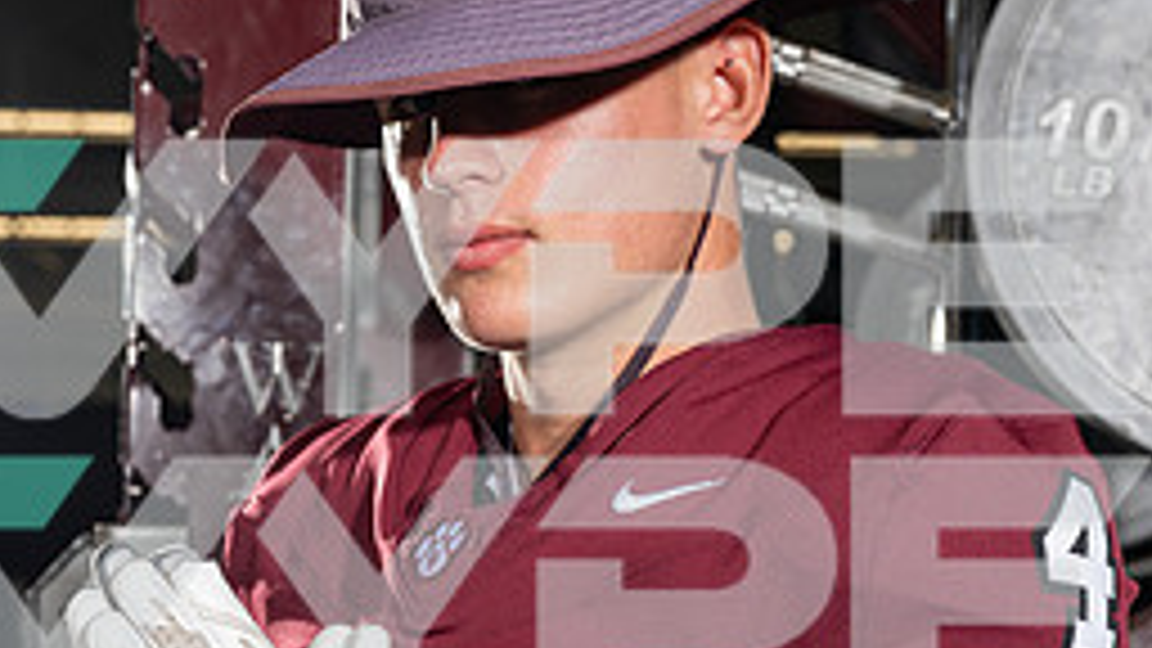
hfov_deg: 22.7
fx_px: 2871
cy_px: 598
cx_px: 486
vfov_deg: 12.8
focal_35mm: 94
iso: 200
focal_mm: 51
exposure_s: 1/250
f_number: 5.6
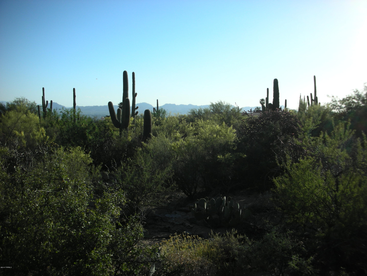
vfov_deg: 40.7
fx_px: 371
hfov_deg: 52.6
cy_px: 138
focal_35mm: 35
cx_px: 184
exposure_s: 1/99.1
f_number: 8.5
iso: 50
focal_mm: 5.8
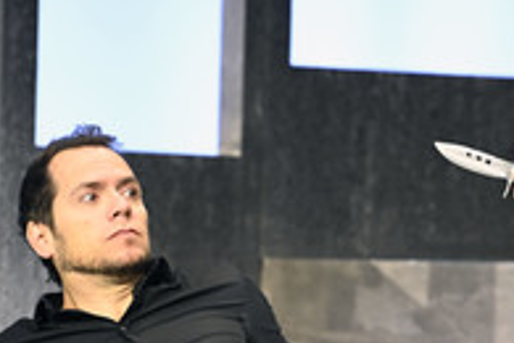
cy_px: 282
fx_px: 12192
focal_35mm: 854
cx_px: 468
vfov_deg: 1.6
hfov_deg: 2.4
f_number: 5.6
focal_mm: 370
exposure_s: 1/400
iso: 5000
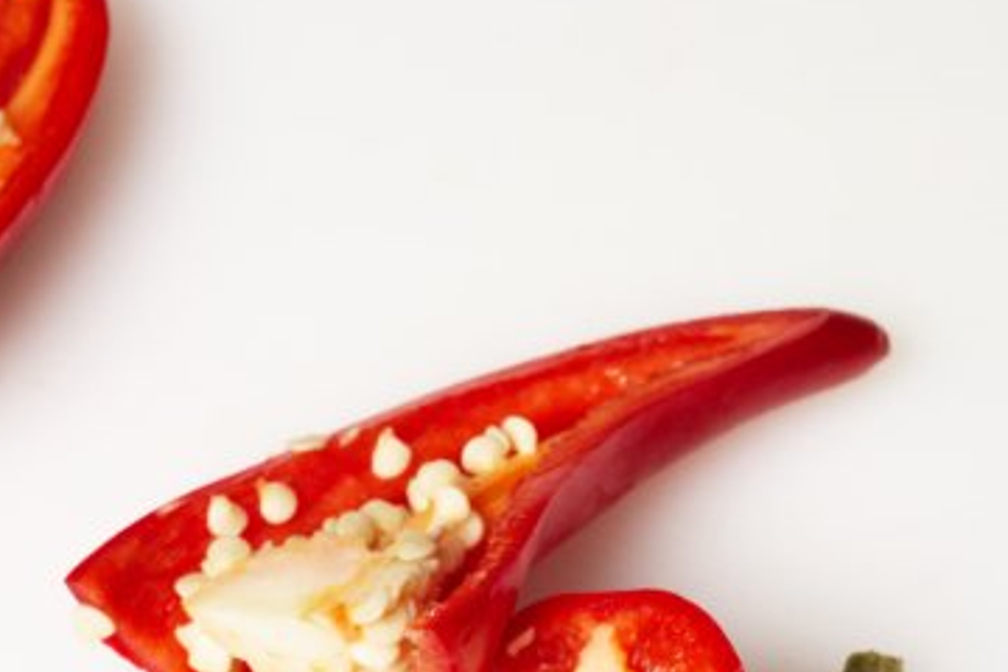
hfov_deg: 17.1
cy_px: 539
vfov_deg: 11.4
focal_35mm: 120
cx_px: 493
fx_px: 3360
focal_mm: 36
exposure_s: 1/1250
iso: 1600
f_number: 11
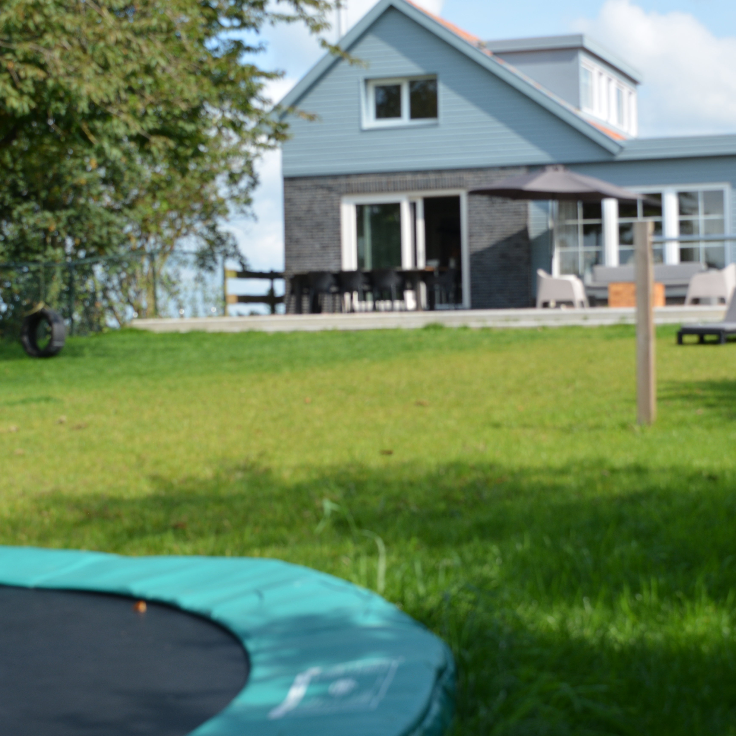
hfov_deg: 24.3
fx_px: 1708
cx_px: 444
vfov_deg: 24.3
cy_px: 340
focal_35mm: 71
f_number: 8
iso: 110
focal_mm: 32
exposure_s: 1/250
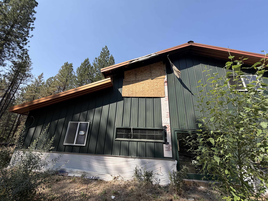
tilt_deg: +20.5
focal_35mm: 14
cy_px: 100
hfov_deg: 102.1
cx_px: 134
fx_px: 108
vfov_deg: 85.7
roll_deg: -1.4
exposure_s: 1/770
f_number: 2.2
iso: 40
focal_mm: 2.22
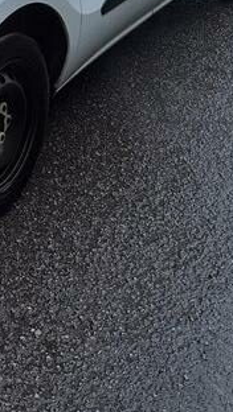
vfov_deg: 24.8
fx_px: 822
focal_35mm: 75
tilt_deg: -8.7
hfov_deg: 15.4
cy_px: -112
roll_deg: +1.0
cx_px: -69
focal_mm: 6.86
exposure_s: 1/50
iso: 125
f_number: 1.78
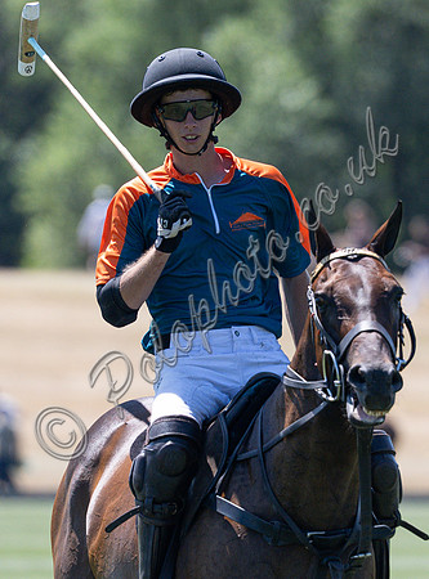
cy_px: 362
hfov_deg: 2.0
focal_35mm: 737
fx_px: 12291
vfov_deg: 2.7
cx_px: 301
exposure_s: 1/2500
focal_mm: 200
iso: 250
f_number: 2.8
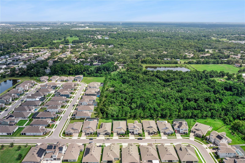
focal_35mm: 28
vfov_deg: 46.4
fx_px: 190
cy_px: 82
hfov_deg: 65.5
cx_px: 122
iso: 100
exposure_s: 1/3200
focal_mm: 10.3
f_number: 2.8
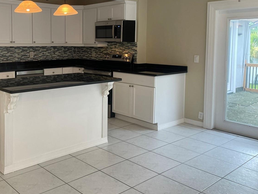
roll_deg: -0.4
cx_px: 75
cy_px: 66
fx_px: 276
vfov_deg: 38.3
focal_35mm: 37
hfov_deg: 48.8
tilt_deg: -4.9
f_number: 1.6
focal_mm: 4.2
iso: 100
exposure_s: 1/120
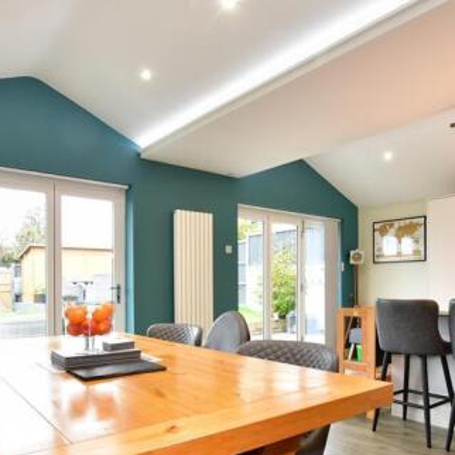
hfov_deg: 60.9
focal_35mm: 26
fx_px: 387
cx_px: 240
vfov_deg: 60.1
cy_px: 286
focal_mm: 10
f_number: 7.1
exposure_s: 1/3
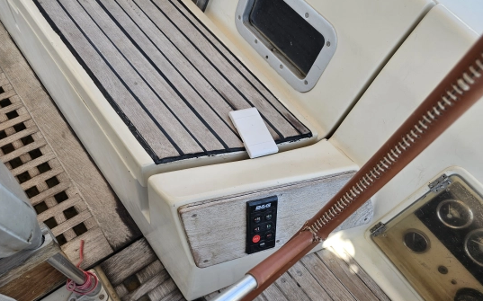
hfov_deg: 72.6
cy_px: 177
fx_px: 329
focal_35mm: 25
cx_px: 237
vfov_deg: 49.0
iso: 16
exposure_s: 1/180
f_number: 1.7
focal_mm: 6.3
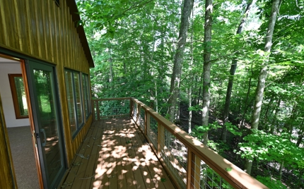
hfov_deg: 97.9
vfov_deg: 70.9
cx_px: 153
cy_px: 105
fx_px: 132
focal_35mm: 16
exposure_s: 1/10
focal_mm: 10
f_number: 4.5
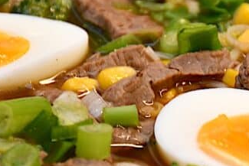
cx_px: 191
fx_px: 2567
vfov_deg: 3.7
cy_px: 59
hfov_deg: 5.5
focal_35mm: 371
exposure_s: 1/60
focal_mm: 105
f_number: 5.6
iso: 720
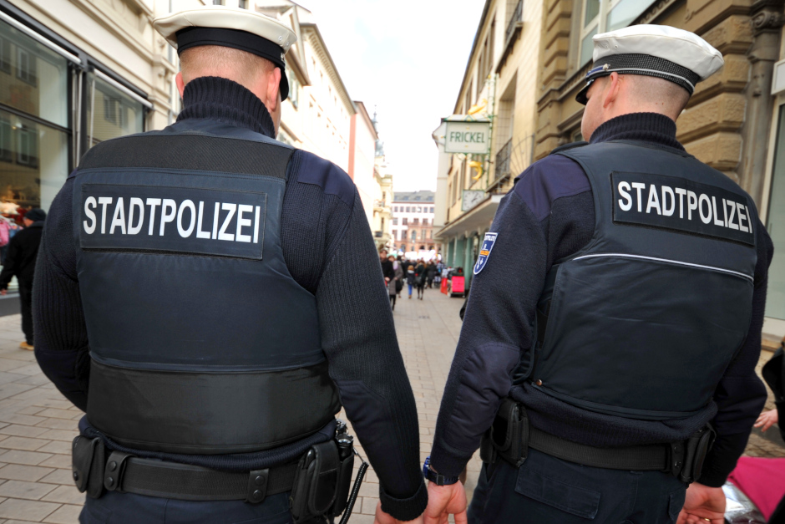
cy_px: 262
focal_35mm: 16
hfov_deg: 96.7
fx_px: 349
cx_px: 392
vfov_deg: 73.8
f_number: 4.8
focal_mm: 16
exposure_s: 1/160
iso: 200
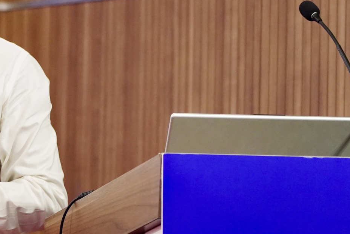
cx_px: -88
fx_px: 2819
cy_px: 79
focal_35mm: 290
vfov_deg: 4.7
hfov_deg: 7.0
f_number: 4
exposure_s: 1/160
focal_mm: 105
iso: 3200
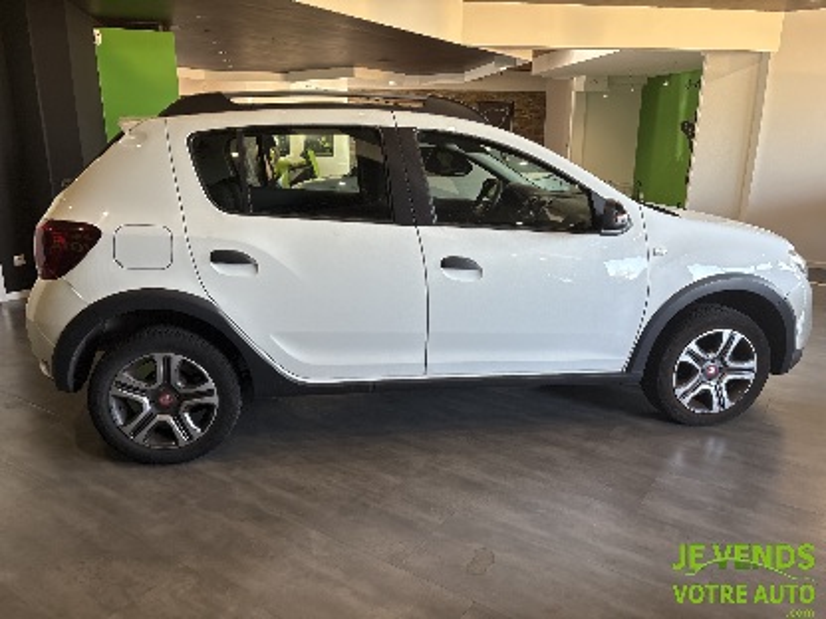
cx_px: 413
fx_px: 620
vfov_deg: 53.1
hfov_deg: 67.3
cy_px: 310
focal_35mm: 26
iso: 100
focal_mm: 5.96
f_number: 1.6
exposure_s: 1/50
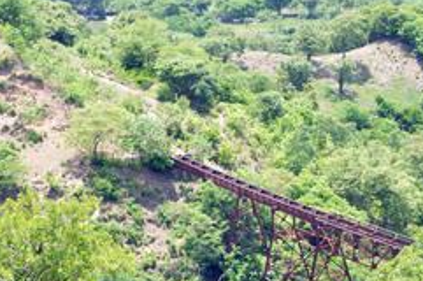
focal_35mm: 171
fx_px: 2007
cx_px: 321
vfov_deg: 8.0
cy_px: 142
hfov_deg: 12.0
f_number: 10
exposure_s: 1/125
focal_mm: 55
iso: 400
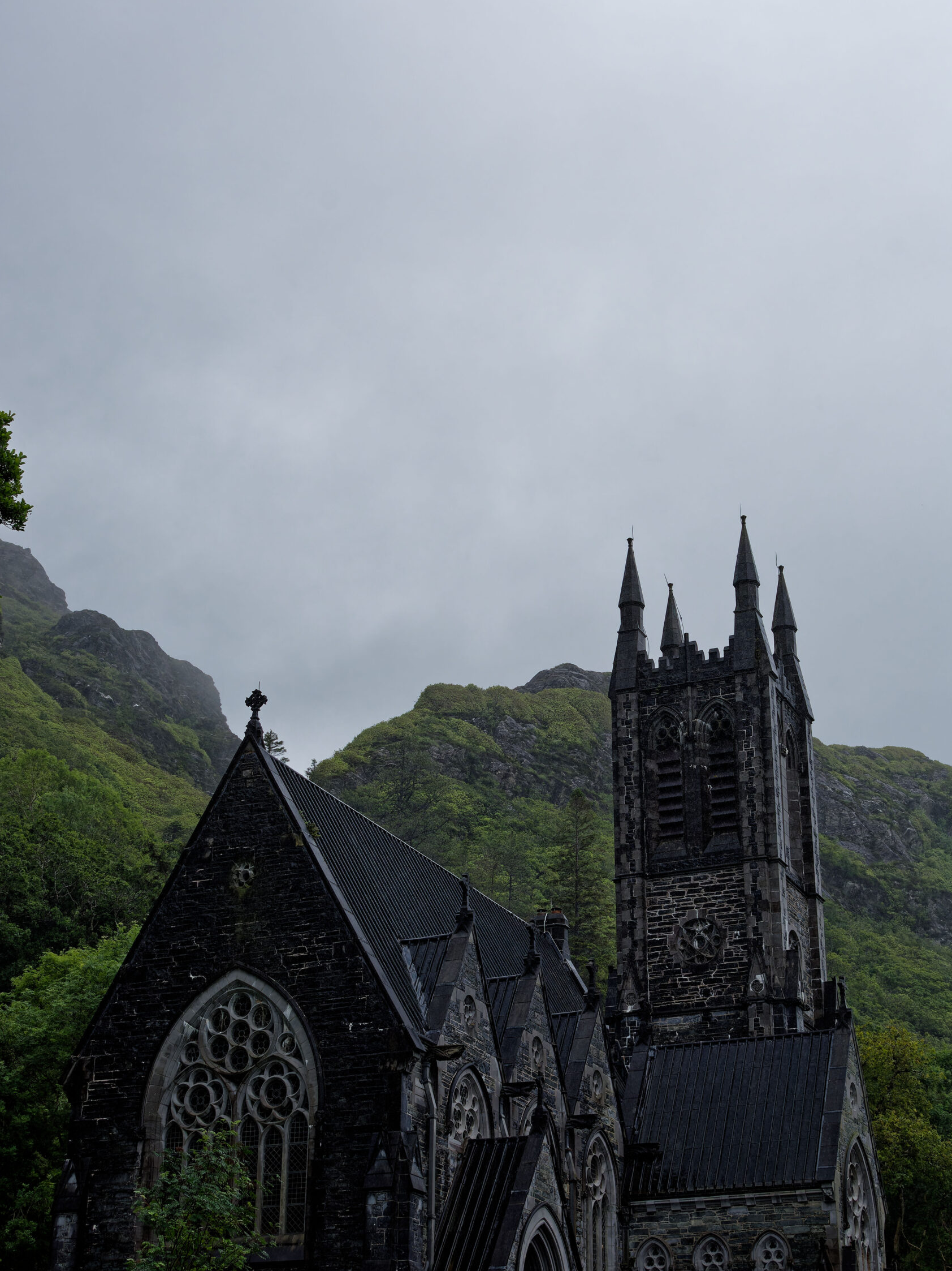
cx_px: 474
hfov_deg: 25.4
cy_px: 564
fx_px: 2111
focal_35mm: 58
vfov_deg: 33.4
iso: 450
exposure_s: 1/500
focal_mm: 35
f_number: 8
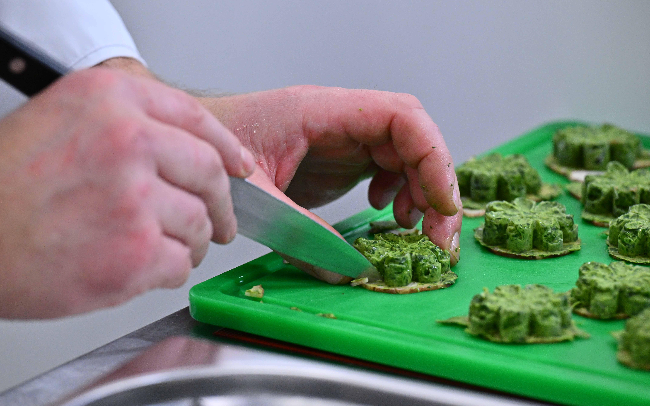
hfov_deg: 10.3
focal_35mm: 204
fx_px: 3614
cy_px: 214
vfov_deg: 6.4
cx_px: 325
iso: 2500
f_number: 5.6
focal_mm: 200
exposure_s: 1/320
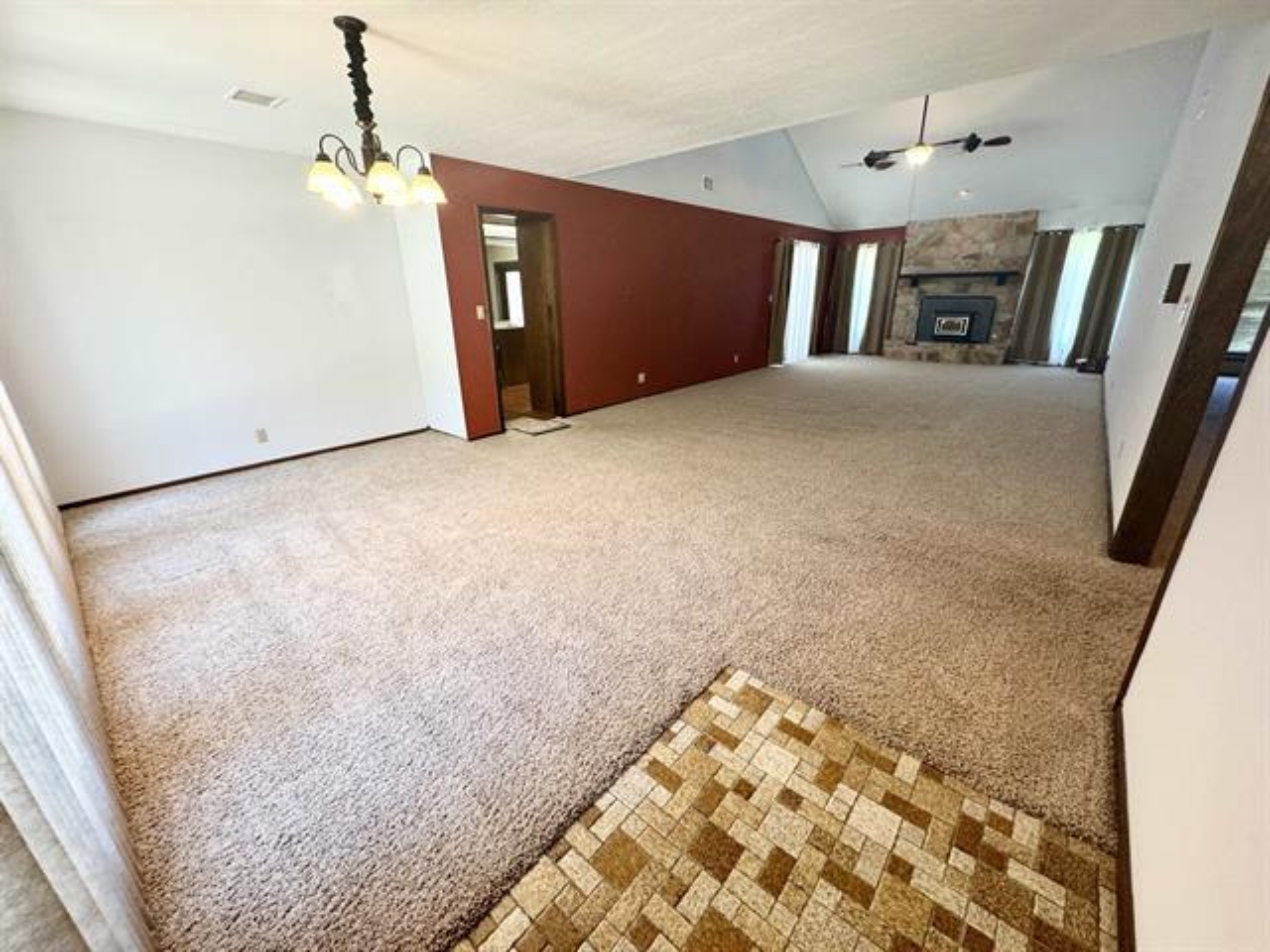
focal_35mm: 14
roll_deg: +0.9
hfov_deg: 102.1
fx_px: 514
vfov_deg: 85.7
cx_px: 635
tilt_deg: -20.8
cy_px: 476
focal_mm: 2.22
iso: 200
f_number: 2.2
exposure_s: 1/60
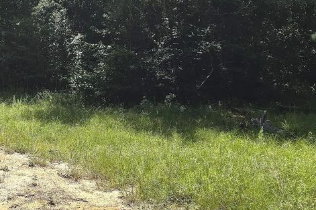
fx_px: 456
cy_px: 59
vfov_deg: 25.7
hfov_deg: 35.4
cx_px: 17
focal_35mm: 52
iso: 12
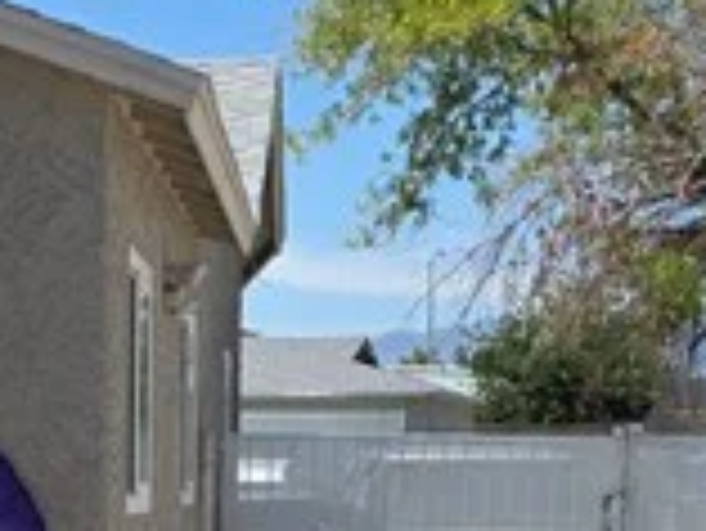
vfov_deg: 9.7
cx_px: 229
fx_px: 3062
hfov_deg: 13.1
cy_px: 693
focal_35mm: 150
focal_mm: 6.3
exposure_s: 1/7333
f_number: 1.7
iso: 80
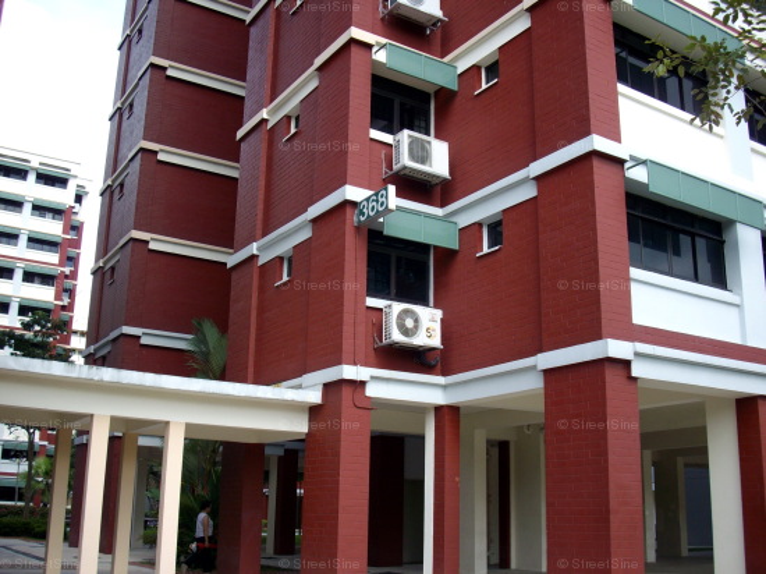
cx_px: 383
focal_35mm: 37
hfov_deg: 50.2
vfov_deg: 38.6
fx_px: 818
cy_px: 287
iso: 80
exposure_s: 1/250
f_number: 2.8
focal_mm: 6.2
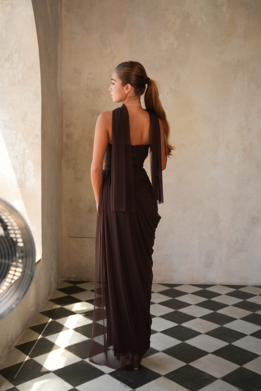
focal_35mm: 39
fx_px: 423
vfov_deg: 49.7
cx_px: 130
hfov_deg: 34.3
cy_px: 196
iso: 800
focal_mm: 38.9
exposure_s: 1/500
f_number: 3.5
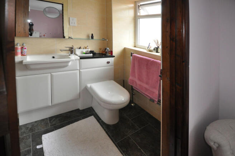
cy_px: 78
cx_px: 118
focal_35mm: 15
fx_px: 98
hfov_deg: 100.4
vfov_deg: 77.2
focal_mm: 10
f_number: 3.5
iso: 800
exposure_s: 1/60
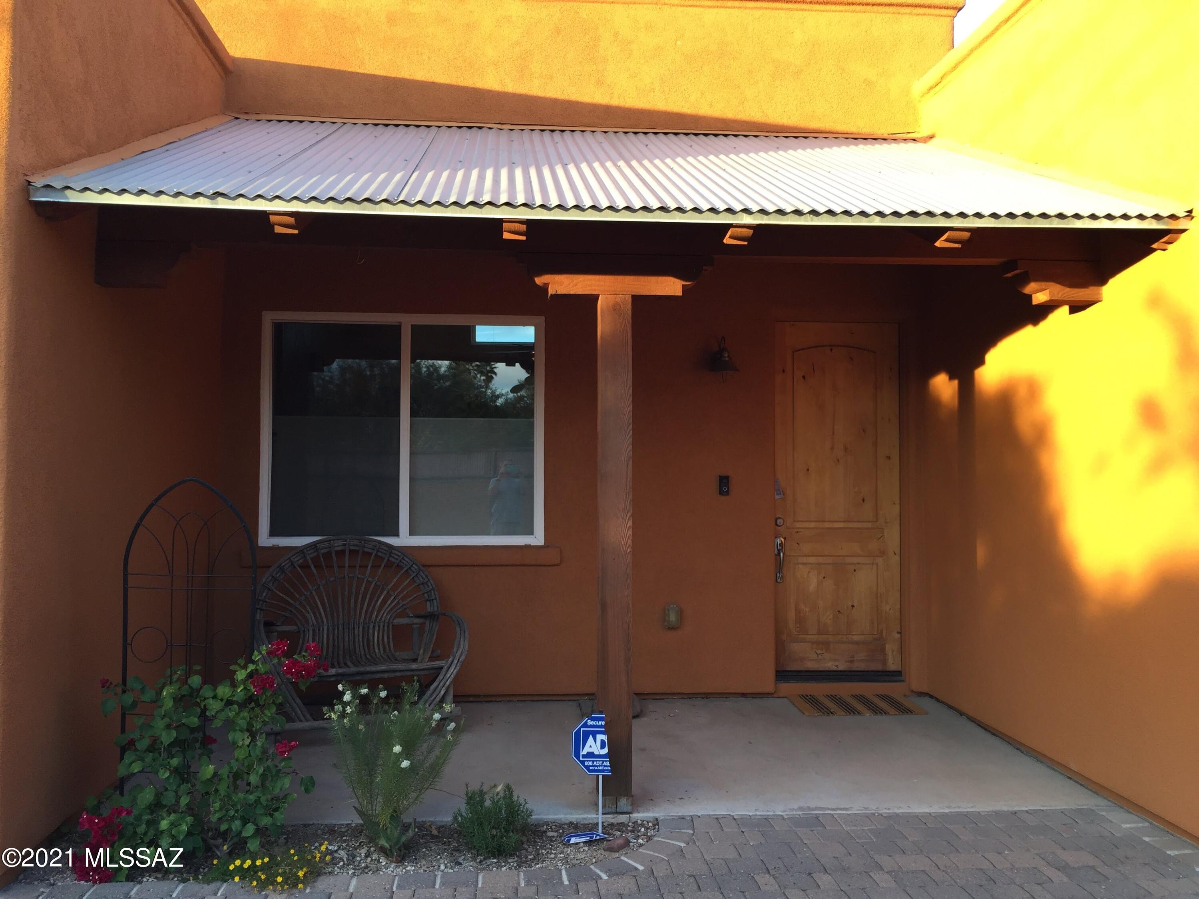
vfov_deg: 48.2
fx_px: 1004
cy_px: 450
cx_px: 600
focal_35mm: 29
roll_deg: -1.7
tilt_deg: +0.7
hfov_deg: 61.7
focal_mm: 4.15
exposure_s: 1/120
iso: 32
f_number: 2.2
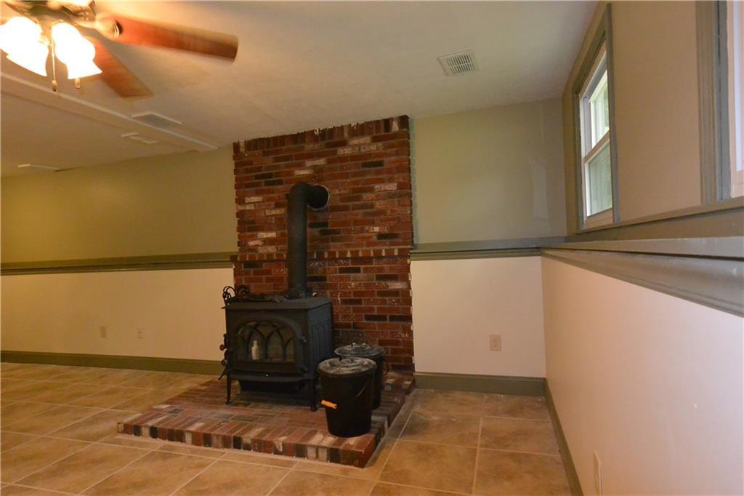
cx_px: 372
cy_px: 248
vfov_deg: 64.5
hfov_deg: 86.9
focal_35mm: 19
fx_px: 393
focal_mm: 7.3
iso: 1400
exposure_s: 1/60
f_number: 3.8
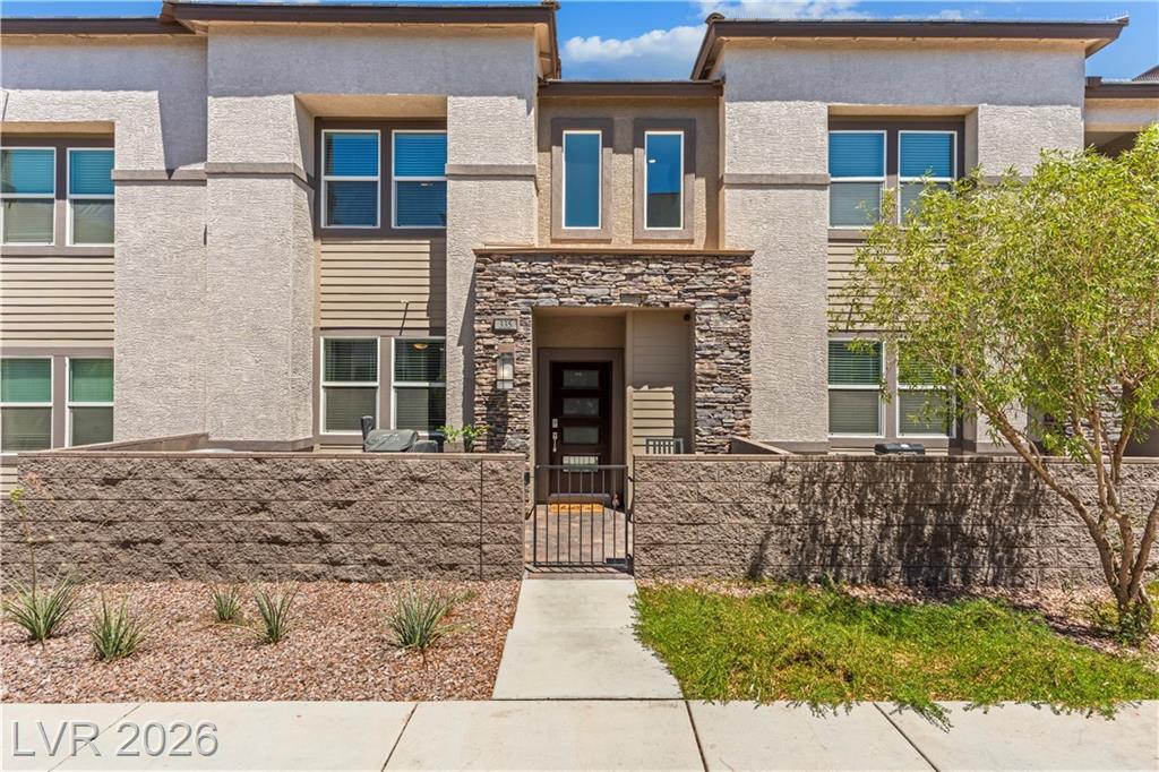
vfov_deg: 70.4
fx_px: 547
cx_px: 580
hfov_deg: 93.3
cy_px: 386
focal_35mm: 17
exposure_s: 1/8000
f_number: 8
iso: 400
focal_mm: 17
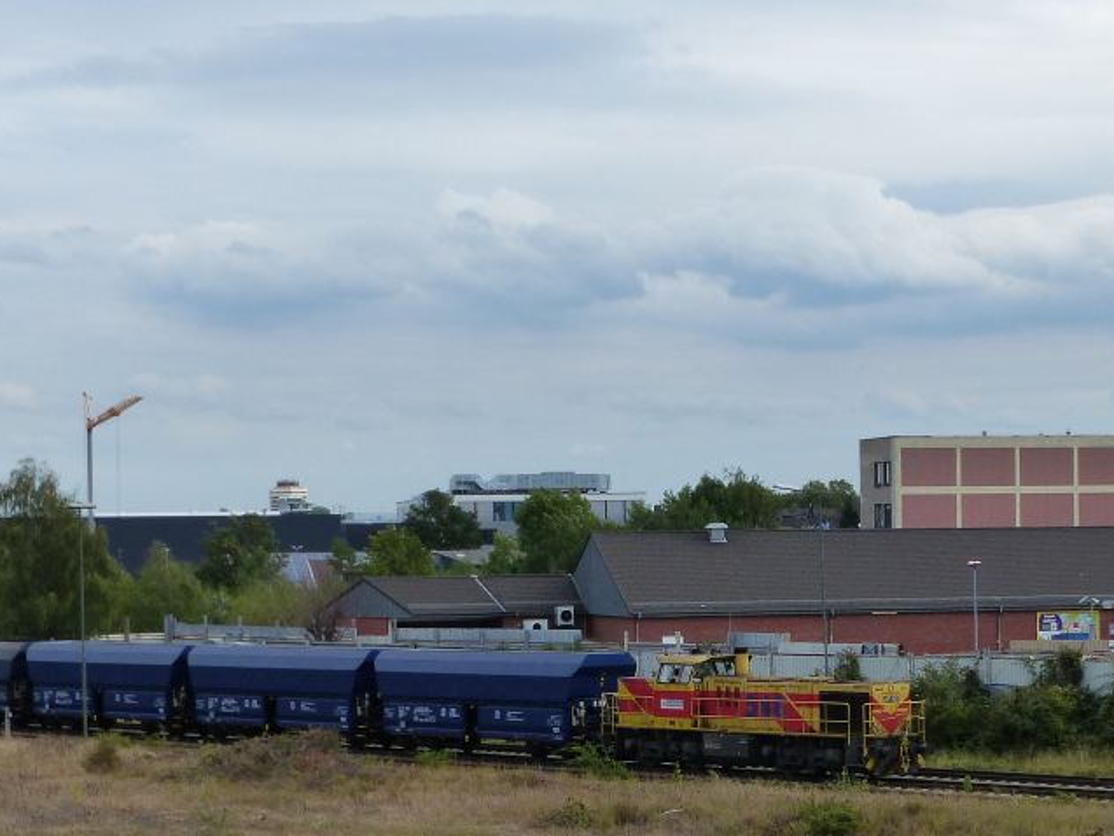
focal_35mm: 98
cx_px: 799
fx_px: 3154
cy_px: 560
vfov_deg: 15.1
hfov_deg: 19.9
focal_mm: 9.4
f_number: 4
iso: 160
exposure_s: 1/1000
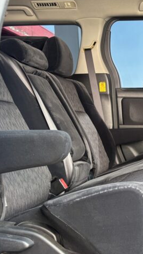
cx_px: 188
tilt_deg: -3.0
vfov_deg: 42.8
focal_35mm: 48
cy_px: 136
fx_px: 323
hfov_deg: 22.3
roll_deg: +1.8
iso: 125
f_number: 1.6
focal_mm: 5.96
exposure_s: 1/121
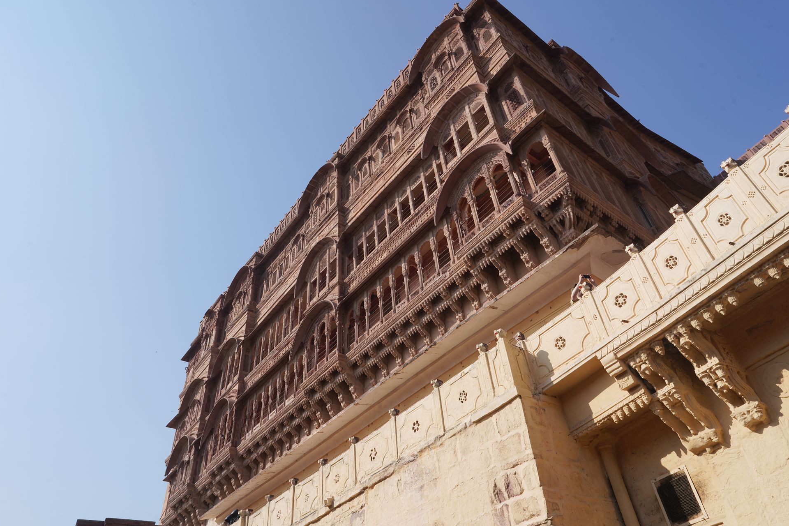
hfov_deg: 71.5
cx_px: 392
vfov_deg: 51.3
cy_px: 261
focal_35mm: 25
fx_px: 548
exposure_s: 1/100
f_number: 16
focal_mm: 24
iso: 100
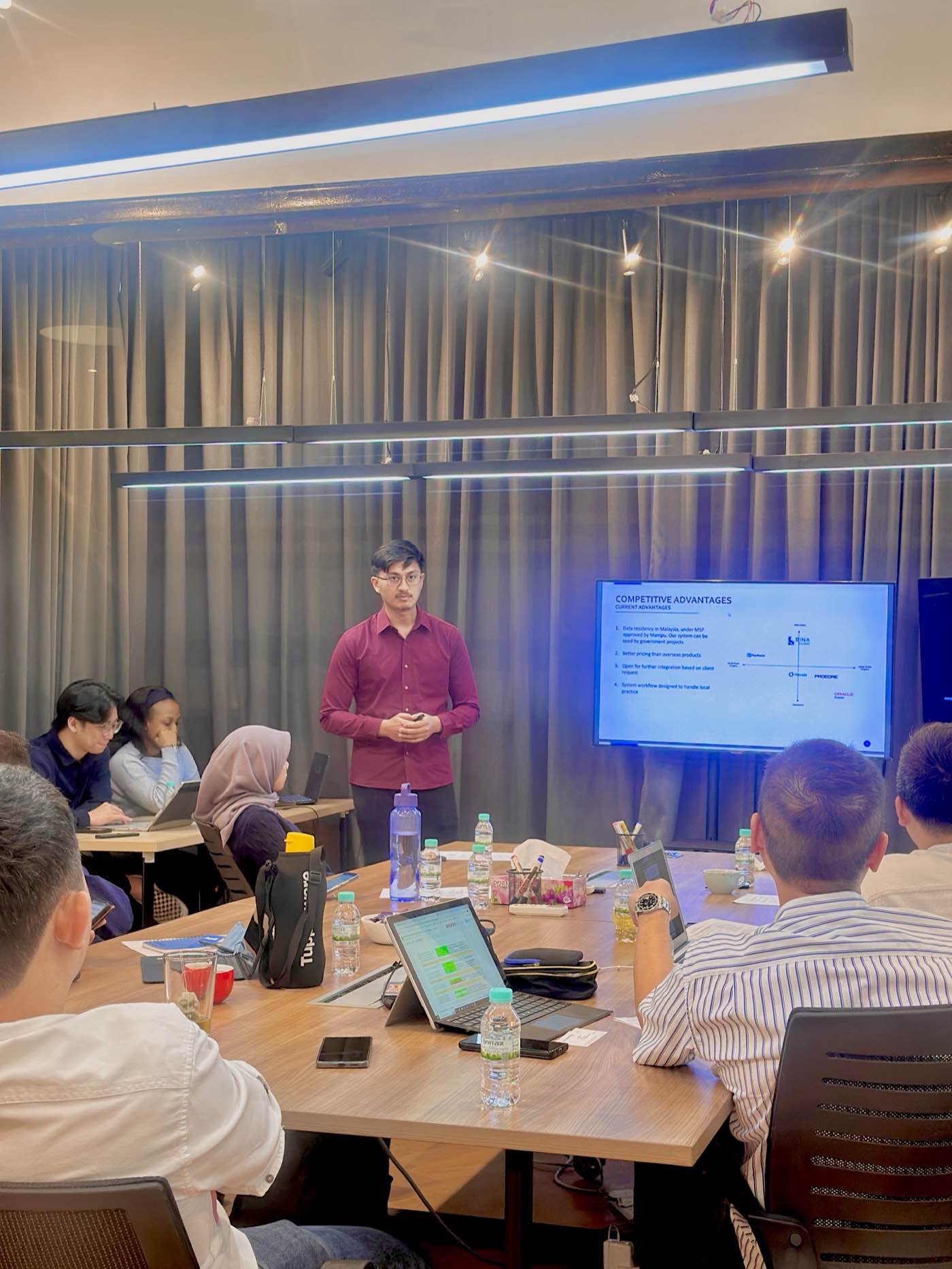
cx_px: 476
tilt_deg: -0.4
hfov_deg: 30.3
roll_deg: -0.9
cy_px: 634
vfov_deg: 39.7
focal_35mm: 48
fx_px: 1760
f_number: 1.78
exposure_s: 1/50
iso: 125
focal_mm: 6.86
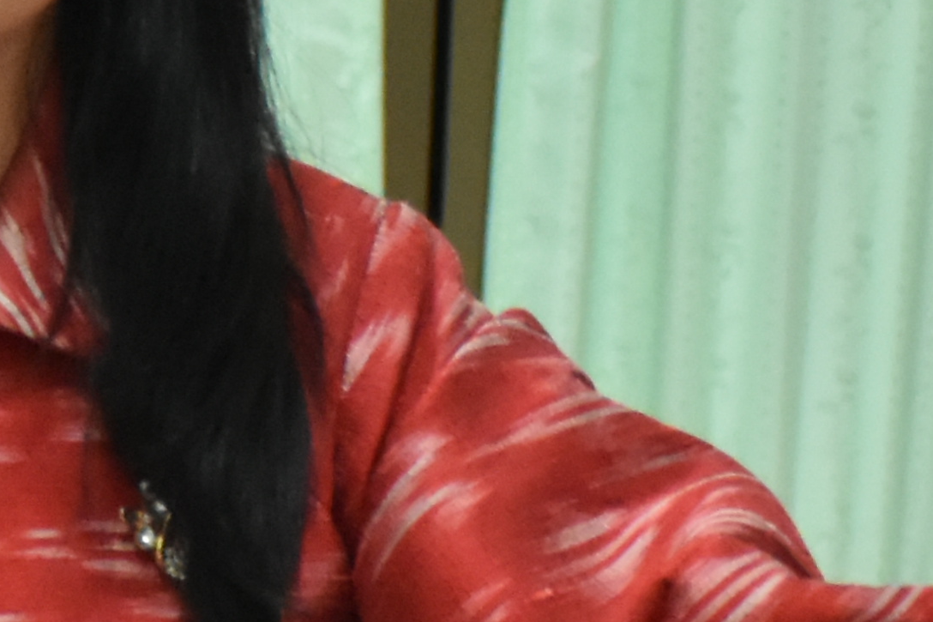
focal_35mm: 331
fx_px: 8577
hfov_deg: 6.0
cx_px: -1190
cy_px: 475
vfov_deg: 4.2
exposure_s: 1/125
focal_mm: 40
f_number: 5.6
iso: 3200
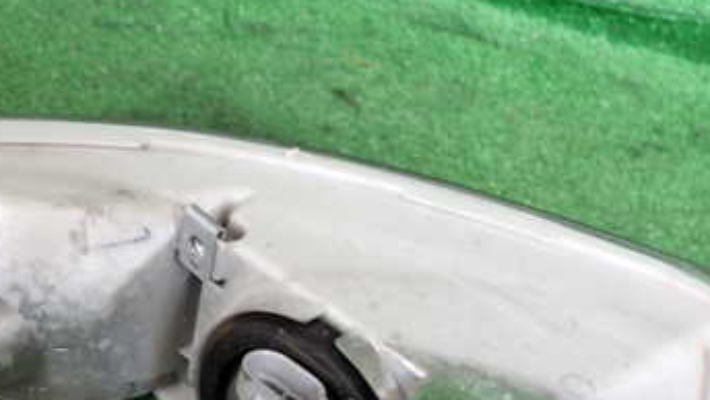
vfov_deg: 20.6
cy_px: 373
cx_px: 291
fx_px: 1074
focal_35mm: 57
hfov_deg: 36.5
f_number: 2.3
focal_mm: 5.4
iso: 125
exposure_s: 1/60
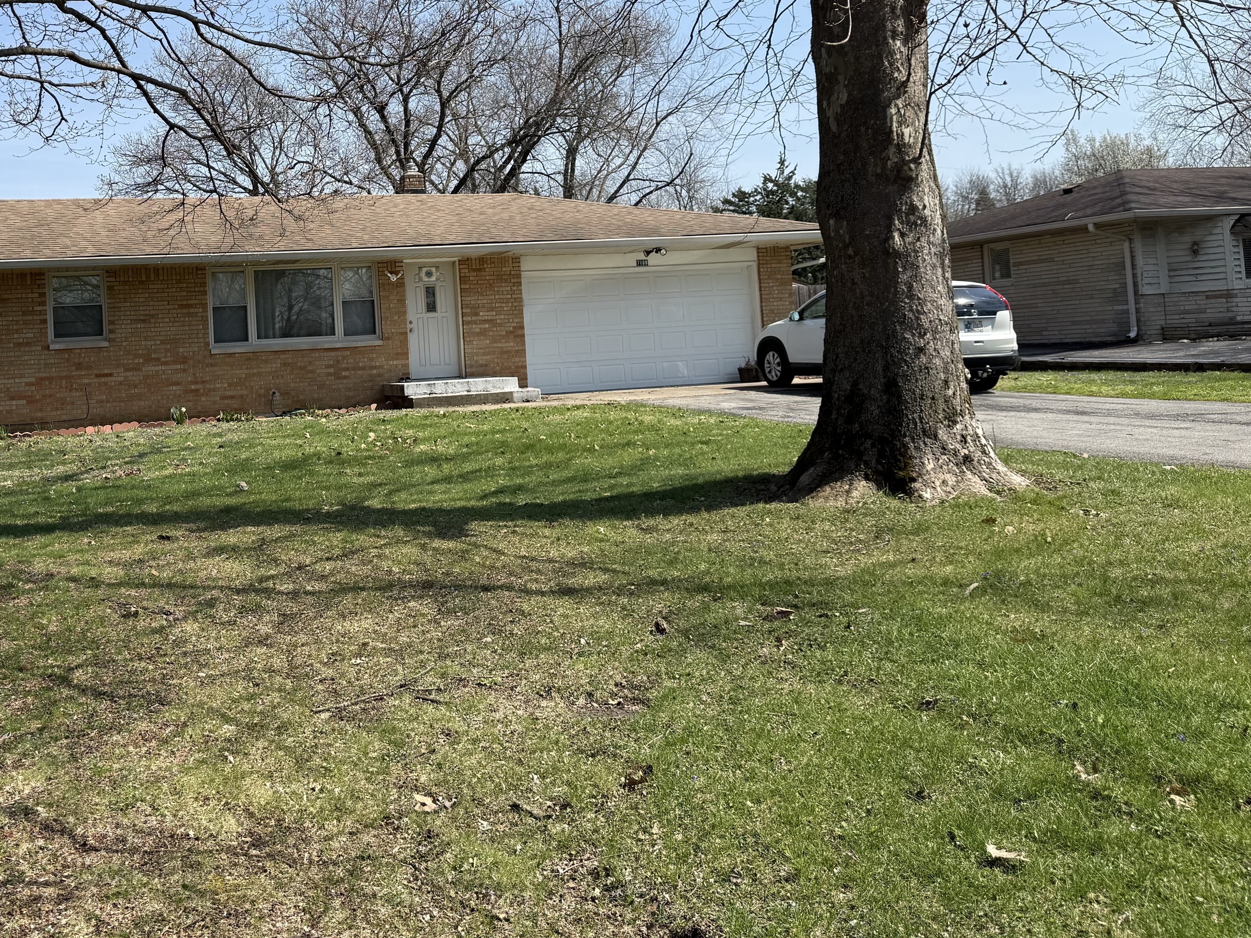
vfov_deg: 41.2
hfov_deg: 52.5
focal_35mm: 34
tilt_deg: +4.6
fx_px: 1229
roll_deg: +3.3
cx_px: 374
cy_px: 307
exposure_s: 1/3425
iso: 80
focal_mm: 6.76
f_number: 1.78
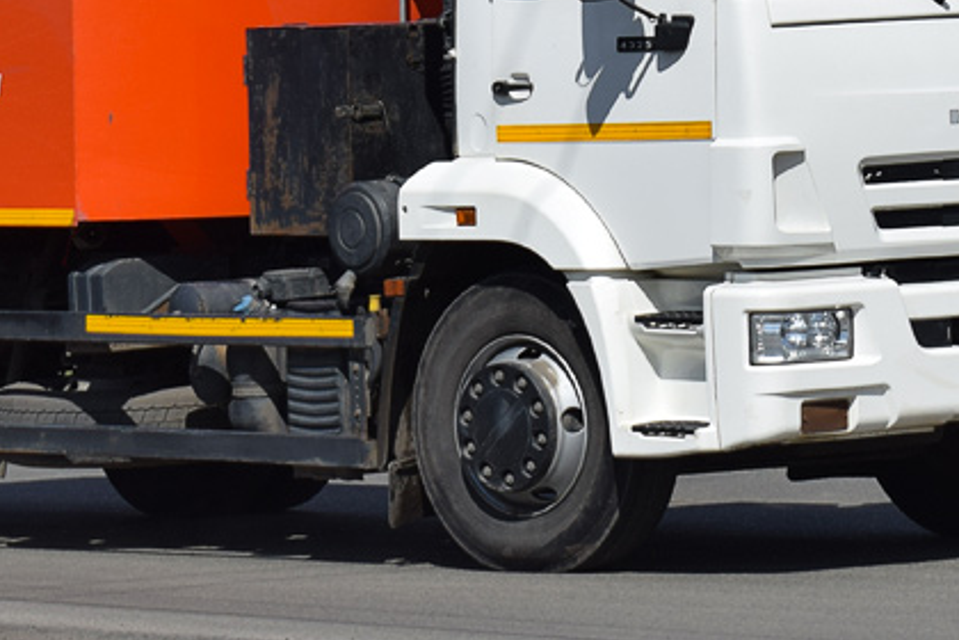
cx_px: 505
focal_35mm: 223
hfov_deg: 9.2
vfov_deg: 6.1
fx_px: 5940
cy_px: -183
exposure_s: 1/1000
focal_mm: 52
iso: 100
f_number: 6.3
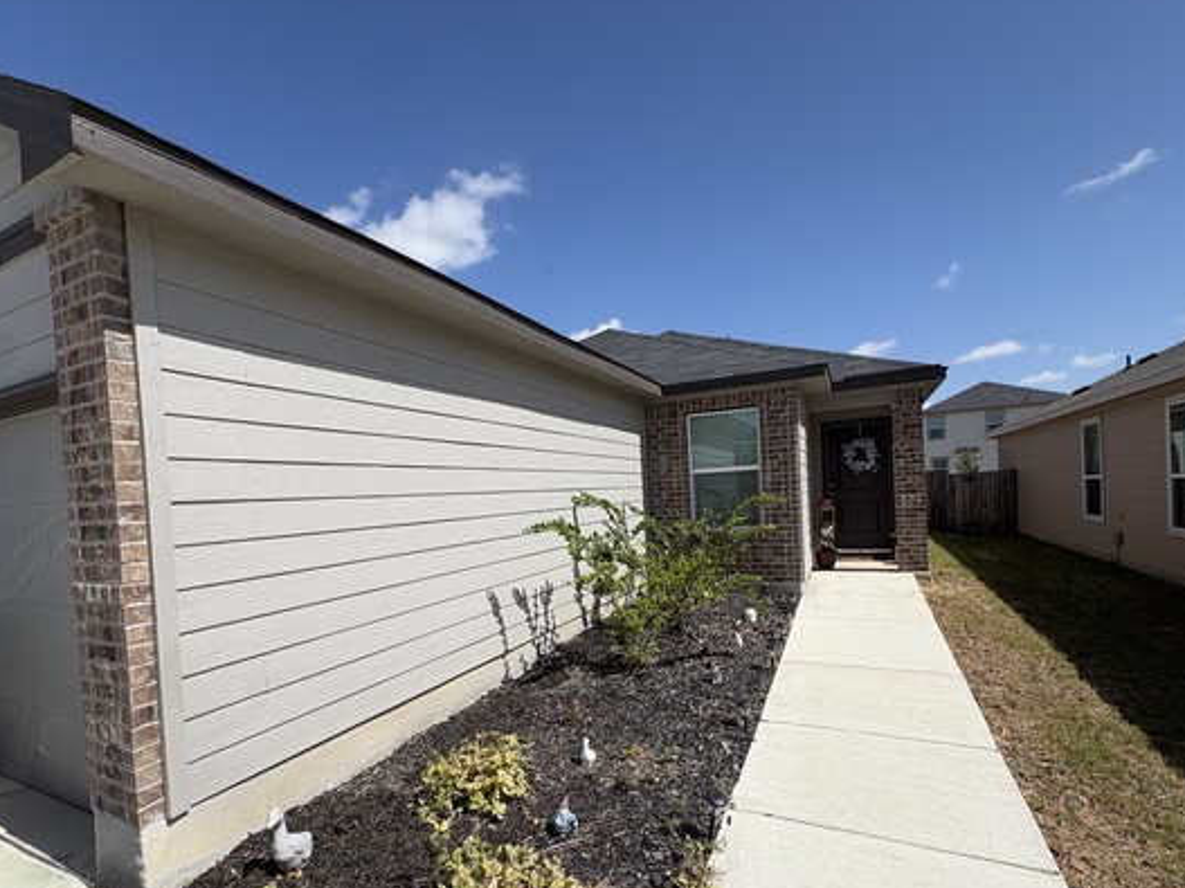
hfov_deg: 90.9
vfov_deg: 74.3
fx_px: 582
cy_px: 508
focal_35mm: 17
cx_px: 553
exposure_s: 1/3106
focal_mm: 2.22
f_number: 2.2
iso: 50
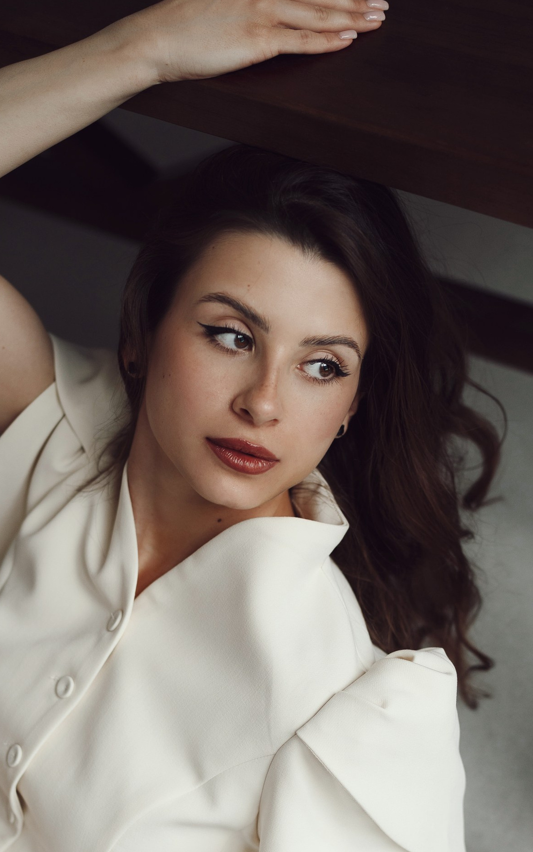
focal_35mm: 78
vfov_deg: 26.1
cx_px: 274
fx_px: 1812
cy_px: 642
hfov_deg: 16.7
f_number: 1.6
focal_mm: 35
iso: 80
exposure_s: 1/200
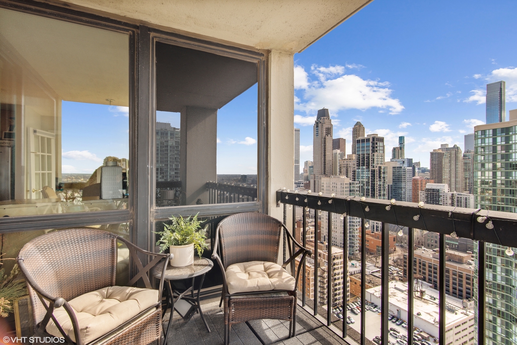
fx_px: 244
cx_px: 258
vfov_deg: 70.5
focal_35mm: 17
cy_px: 172
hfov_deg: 93.3
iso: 200
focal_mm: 17
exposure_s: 1/250
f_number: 8
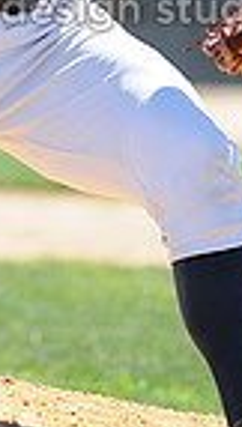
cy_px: -102
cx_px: -31
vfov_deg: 1.5
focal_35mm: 1478
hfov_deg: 0.8
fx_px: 16772
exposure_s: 1/800
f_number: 4
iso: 200
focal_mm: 300
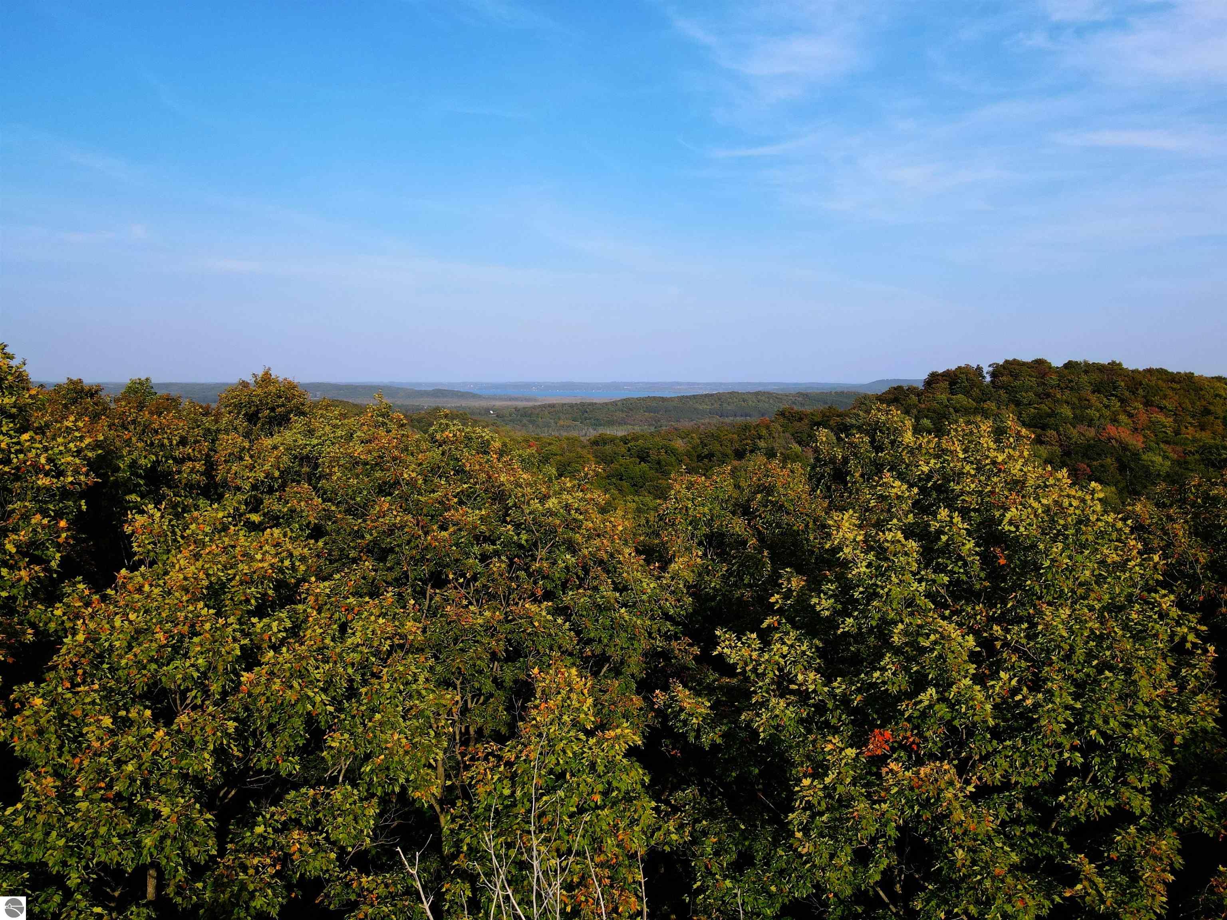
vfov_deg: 56.8
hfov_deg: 71.6
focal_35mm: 24
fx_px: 851
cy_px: 460
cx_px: 614
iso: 100
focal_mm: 4.5
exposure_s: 1/640
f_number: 2.8
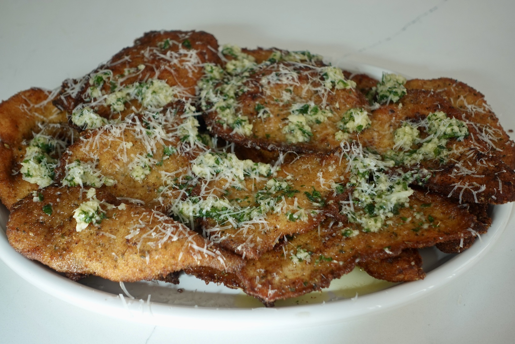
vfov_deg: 21.6
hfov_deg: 31.9
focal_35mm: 63
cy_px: 172
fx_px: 902
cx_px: 258
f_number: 3.2
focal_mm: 23.46
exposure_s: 1/80
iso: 125
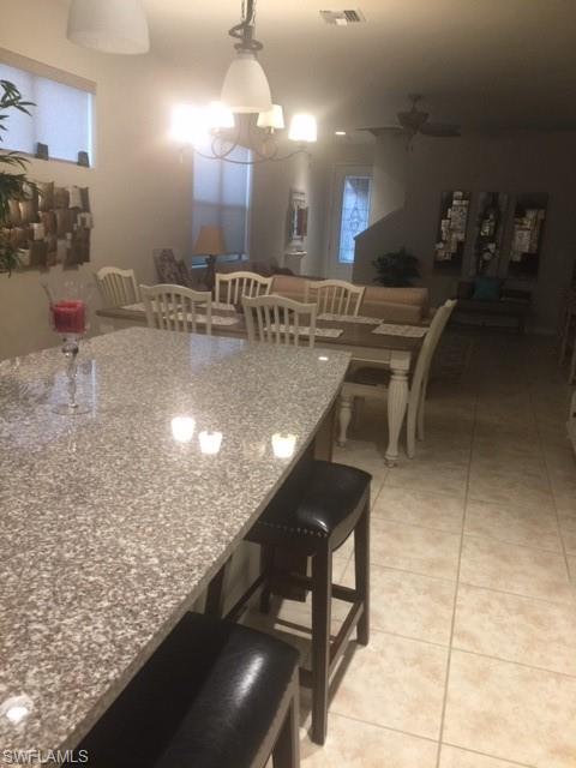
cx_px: 288
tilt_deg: -12.6
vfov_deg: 61.7
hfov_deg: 48.2
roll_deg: -3.8
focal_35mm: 29
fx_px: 643
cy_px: 384
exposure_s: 1/15
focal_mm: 4.15
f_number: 2.2
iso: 50
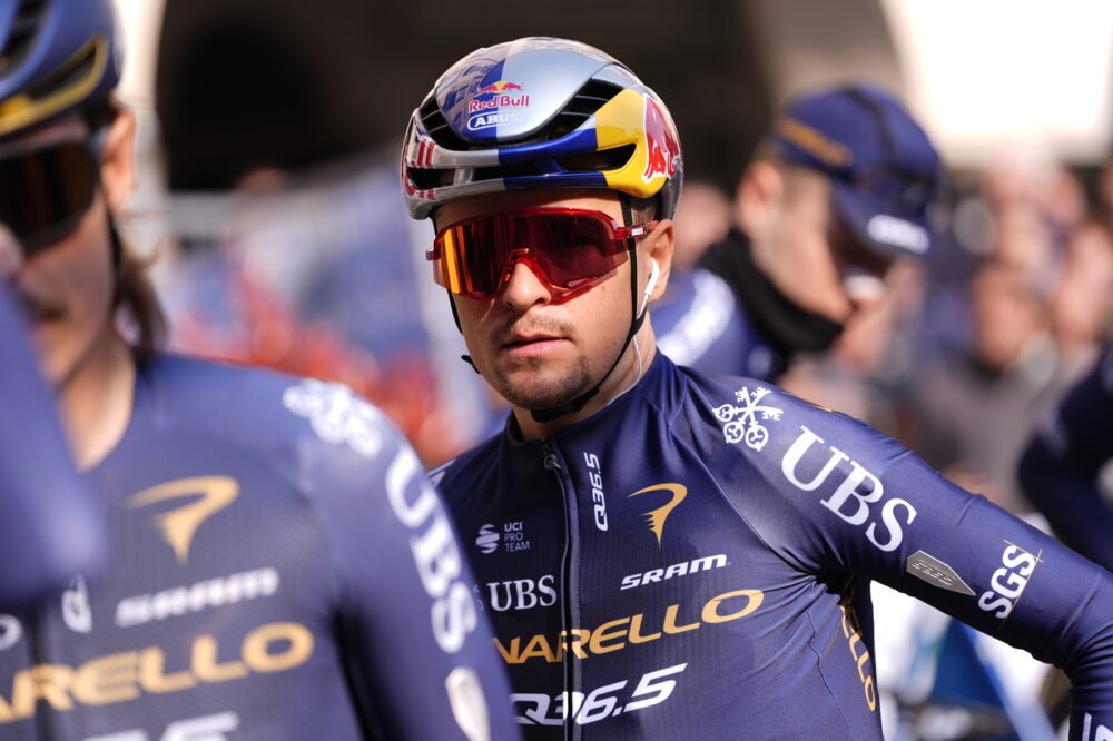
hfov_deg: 14.0
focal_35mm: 147
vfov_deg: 9.3
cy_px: 370
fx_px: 4543
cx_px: 556
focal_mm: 147
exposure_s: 1/1250
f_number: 2.8
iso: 125
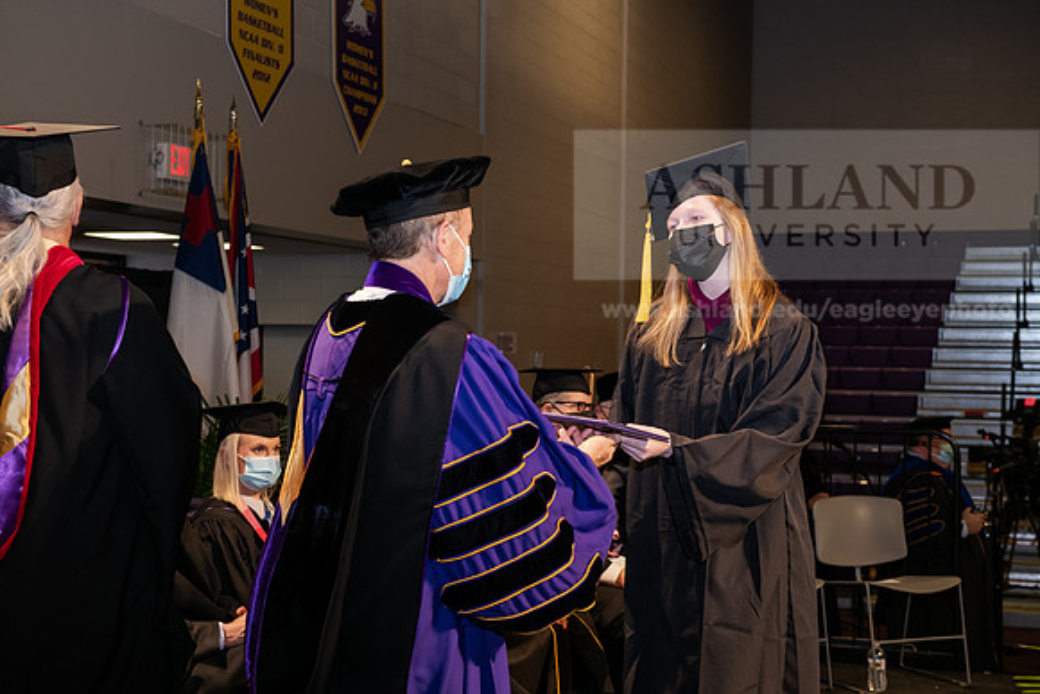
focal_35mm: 60
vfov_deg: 22.6
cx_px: 520
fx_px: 1734
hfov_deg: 33.4
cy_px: 347
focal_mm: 60
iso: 1600
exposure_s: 1/200
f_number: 6.3
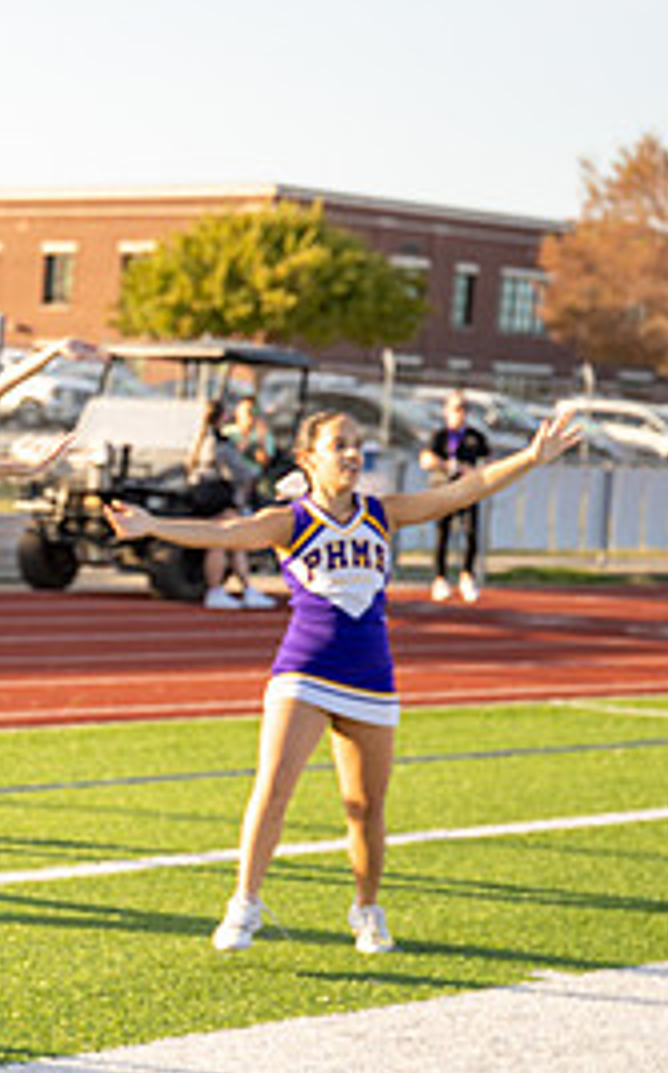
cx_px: -476
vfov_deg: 17.8
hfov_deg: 10.6
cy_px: 706
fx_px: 3415
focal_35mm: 117
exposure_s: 1/2000
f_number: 2.8
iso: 250
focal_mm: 44.8
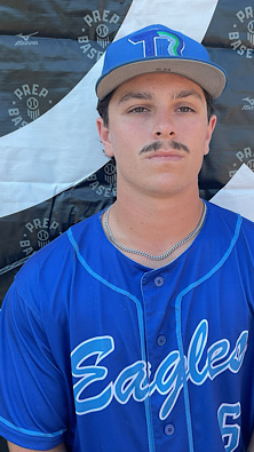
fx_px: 383
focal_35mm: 32
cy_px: 225
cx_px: 158
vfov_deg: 61.0
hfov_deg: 36.5
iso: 16
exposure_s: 1/232
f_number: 1.8
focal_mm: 3
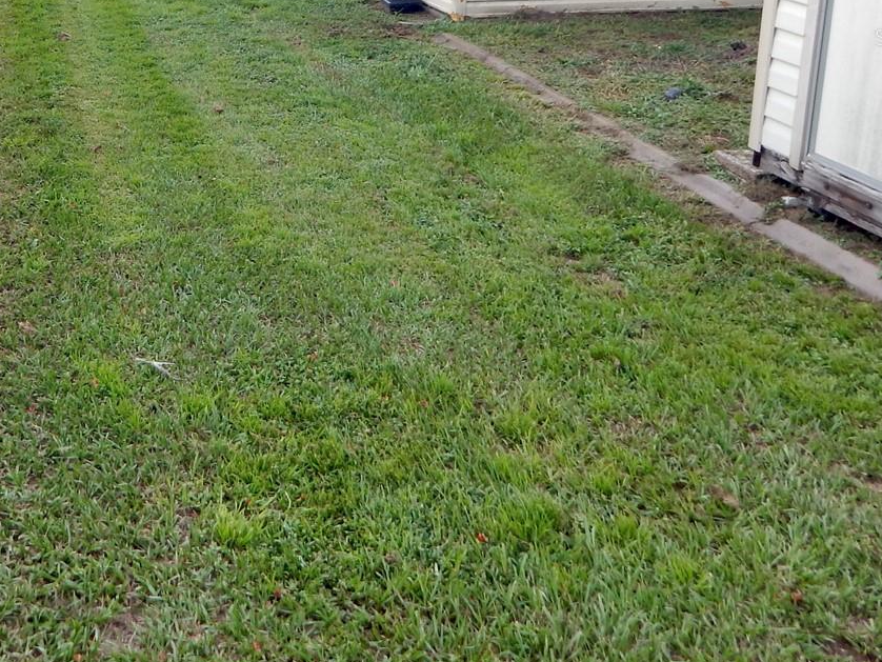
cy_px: 37
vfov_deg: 32.3
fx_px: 1070
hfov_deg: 42.1
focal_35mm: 42
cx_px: 133
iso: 125
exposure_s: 1/125
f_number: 3
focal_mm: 4
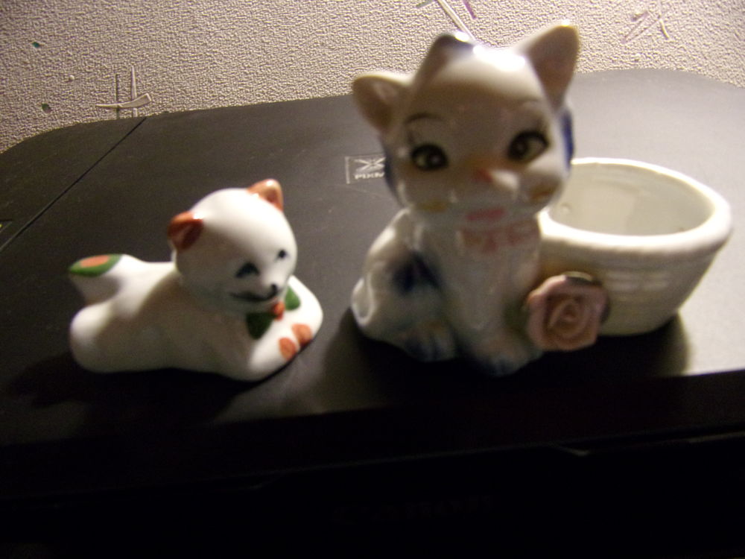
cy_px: 280
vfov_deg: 54.9
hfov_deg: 69.4
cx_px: 372
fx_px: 538
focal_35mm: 25
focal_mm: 4.5
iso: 400
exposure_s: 1/16
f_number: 3.5
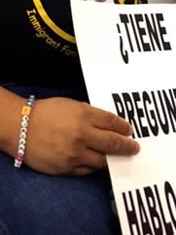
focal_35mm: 78
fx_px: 530
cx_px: 91
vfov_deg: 22.6
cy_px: -63
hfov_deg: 18.9
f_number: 2.2
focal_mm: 4.15
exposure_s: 1/20
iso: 200
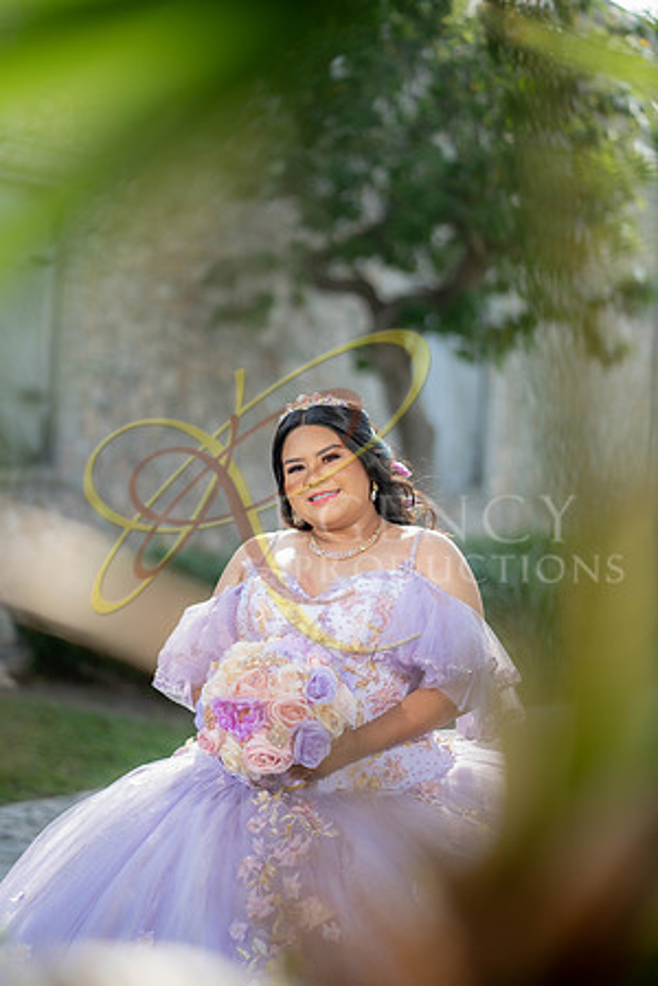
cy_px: 493
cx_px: 329
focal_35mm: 85
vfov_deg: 23.9
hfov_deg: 16.1
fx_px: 2330
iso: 125
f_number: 1.8
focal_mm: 85
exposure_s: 1/1250
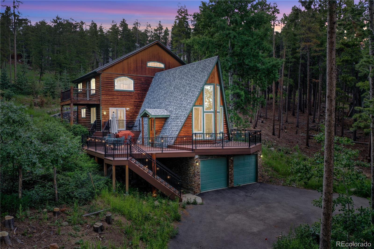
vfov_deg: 46.4
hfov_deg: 65.5
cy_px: 124
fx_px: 291
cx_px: 187
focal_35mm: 28
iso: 100
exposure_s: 1/30
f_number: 2.8
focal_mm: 10.3
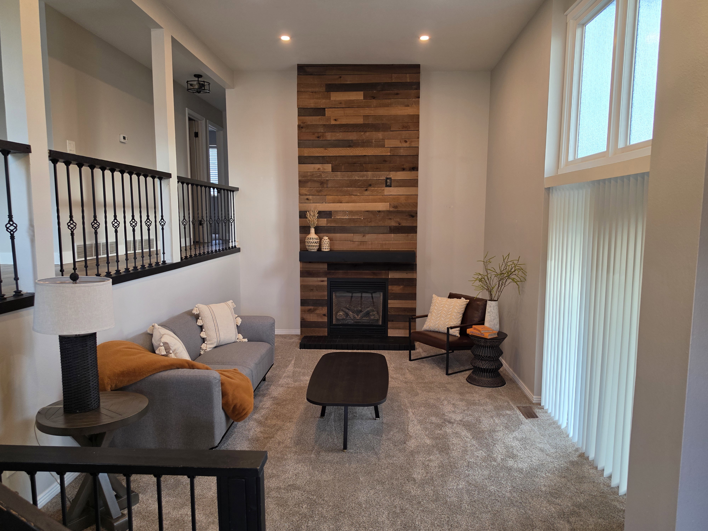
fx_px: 470
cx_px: 354
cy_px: 266
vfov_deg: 58.9
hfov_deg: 73.9
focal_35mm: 23
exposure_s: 1/120
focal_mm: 6.5
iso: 80
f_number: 1.4
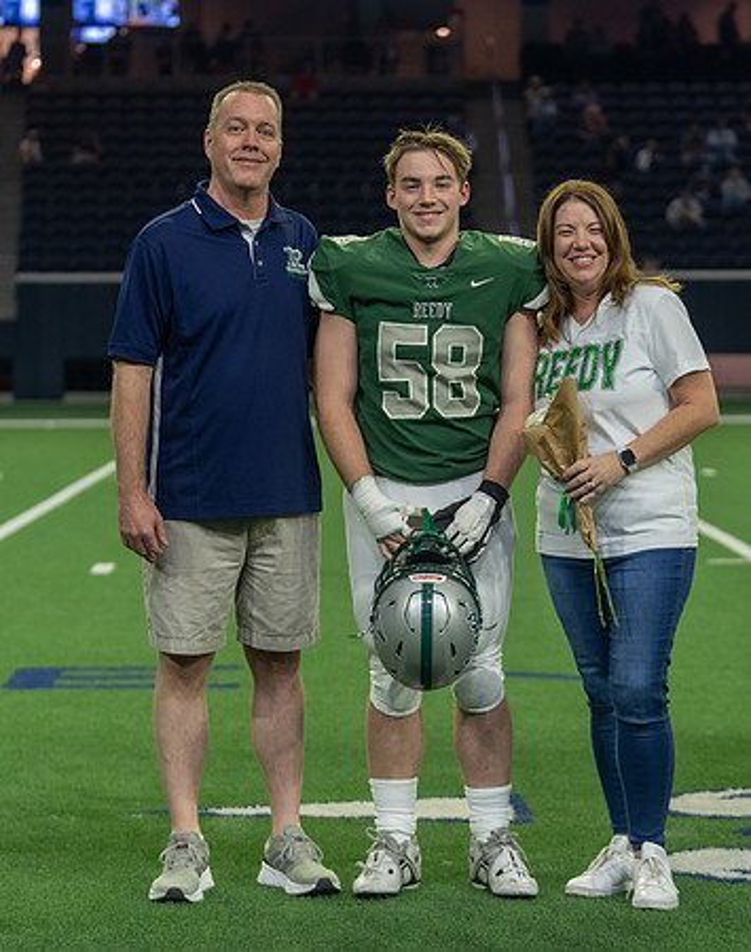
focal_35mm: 125
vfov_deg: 15.4
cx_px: 473
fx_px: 3511
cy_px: 462
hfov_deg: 12.2
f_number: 2.8
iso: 1250
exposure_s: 1/320
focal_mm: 76
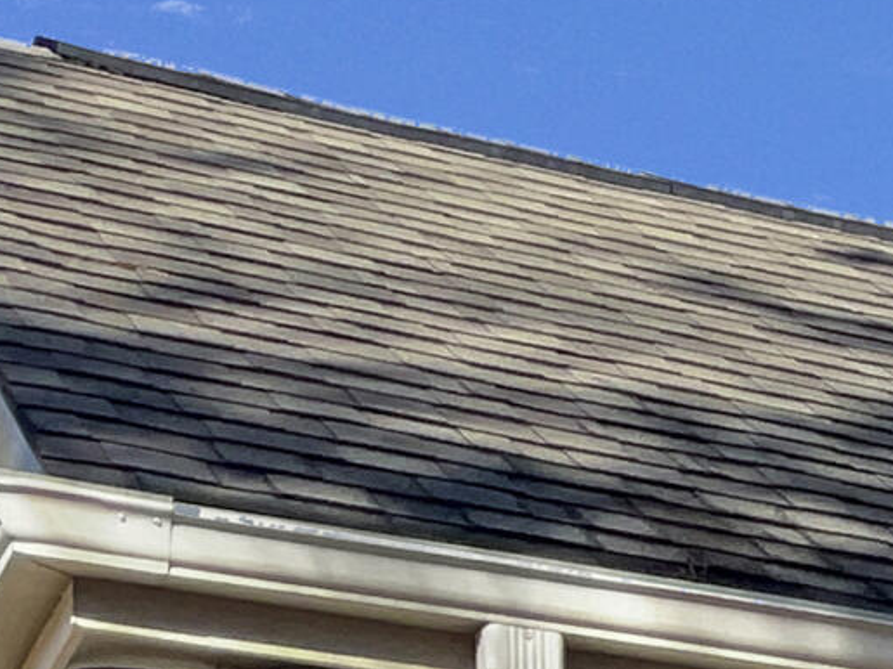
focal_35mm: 169
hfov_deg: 10.0
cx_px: 2272
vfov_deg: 7.7
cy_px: 1939
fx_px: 4359
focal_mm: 3
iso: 16
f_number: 1.8
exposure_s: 1/280
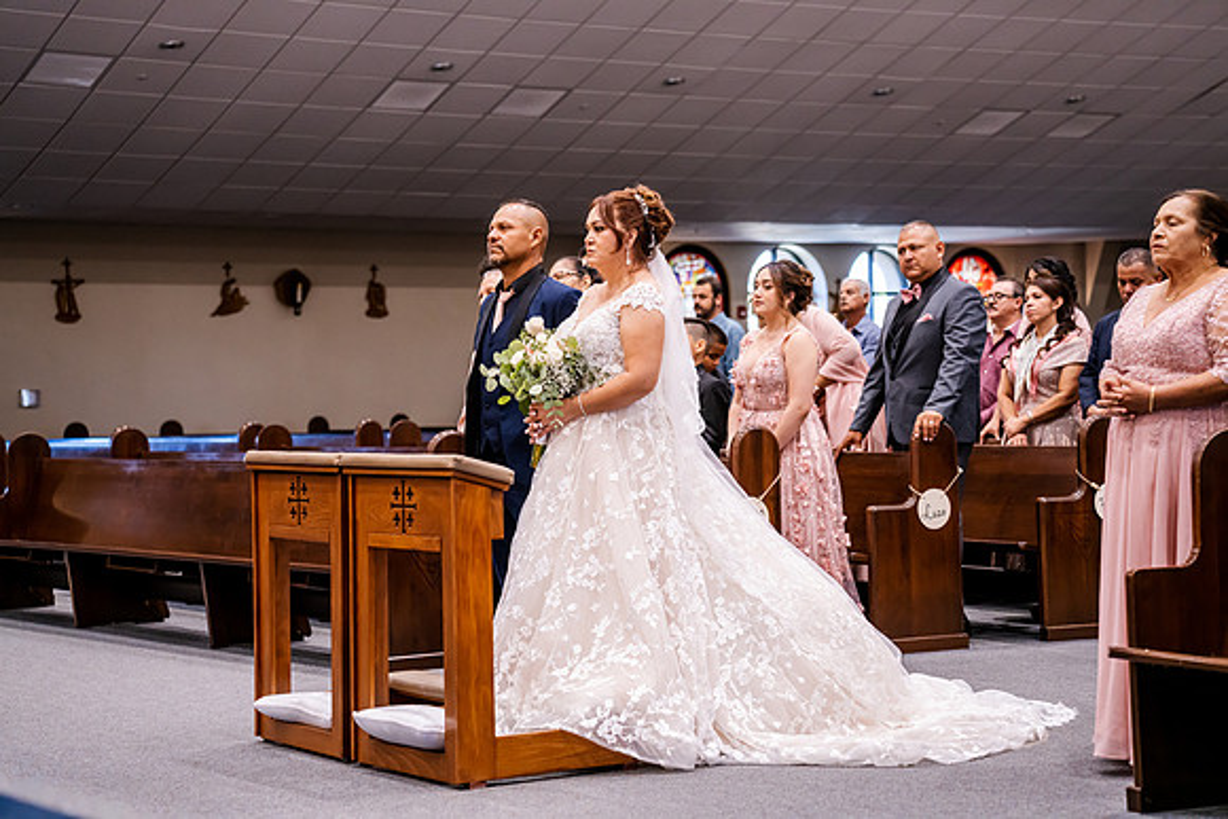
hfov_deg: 27.0
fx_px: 2559
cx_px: 614
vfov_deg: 18.2
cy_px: 410
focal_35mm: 75
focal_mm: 75
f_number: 3.5
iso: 2500
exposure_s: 1/250
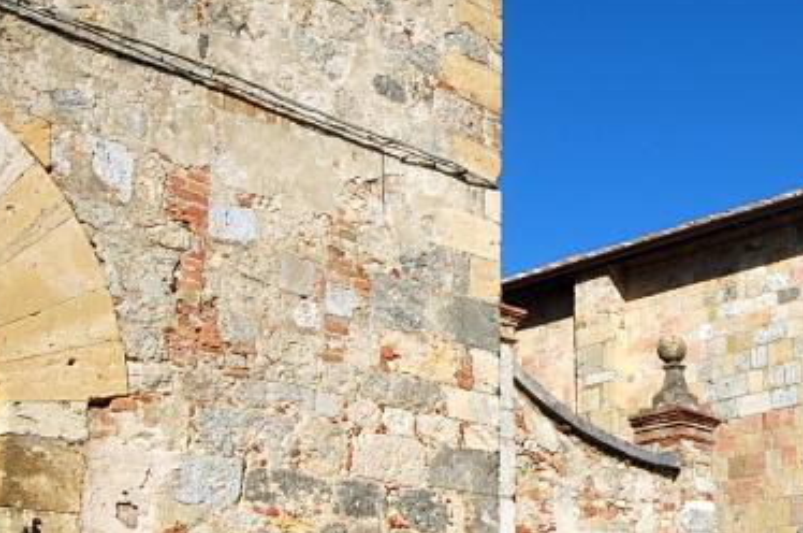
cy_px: 320
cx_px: 681
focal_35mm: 53
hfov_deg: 35.9
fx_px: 1180
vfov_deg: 25.4
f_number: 11
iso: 200
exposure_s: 1/400
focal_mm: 20
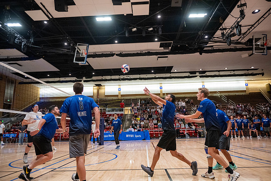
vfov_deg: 53.2
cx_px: 136
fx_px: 181
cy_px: 90
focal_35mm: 24
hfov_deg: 73.7
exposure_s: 1/640
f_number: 2.8
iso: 6400
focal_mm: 24
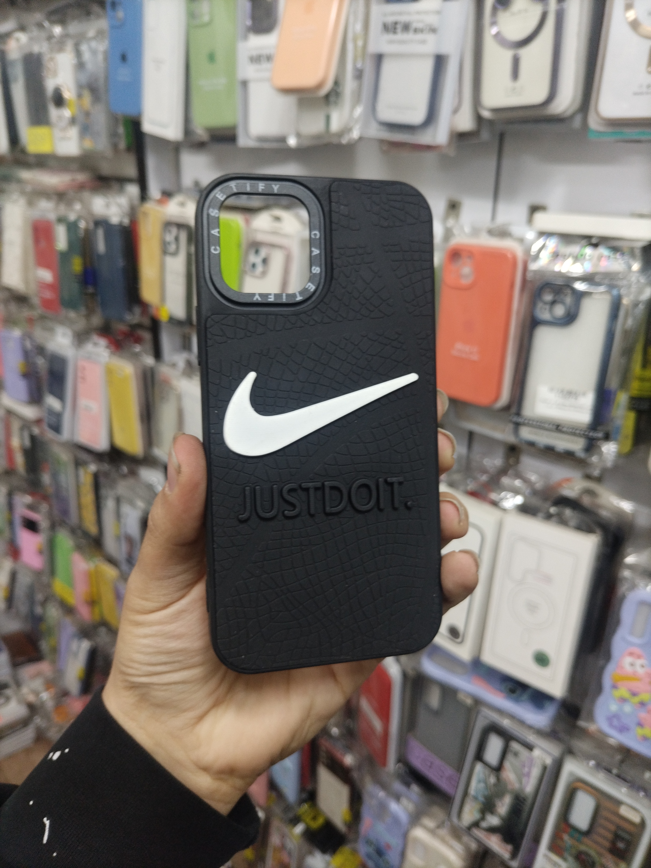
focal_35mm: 26
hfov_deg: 53.1
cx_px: 326
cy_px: 434
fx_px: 652
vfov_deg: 67.3
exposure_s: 1/50
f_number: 1.8
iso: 250
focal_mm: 4.7
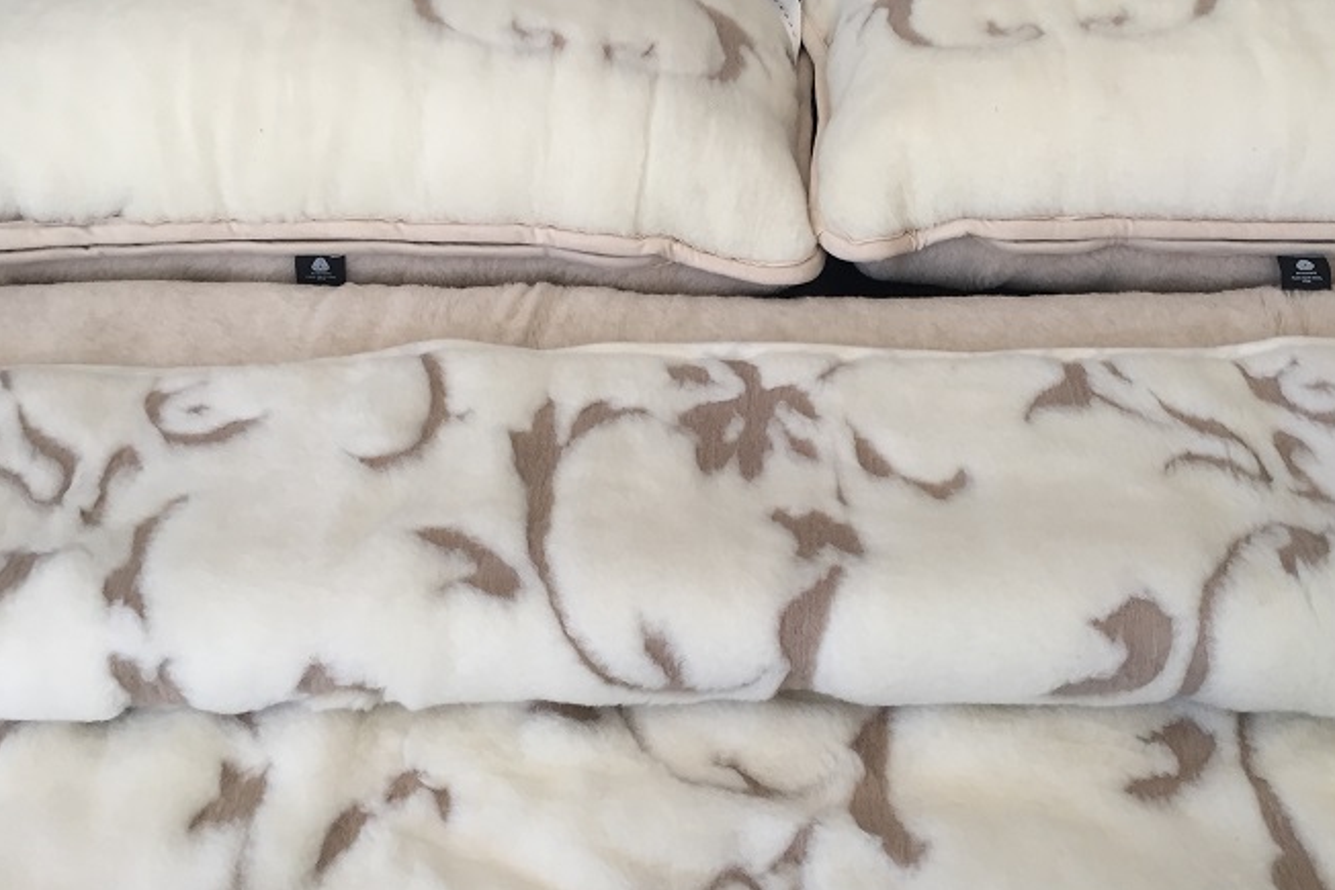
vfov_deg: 35.9
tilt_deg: -40.9
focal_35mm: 37
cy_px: 415
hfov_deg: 51.7
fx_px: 1372
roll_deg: -1.9
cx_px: 774
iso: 32
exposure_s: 1/33
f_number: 2.2
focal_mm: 4.15
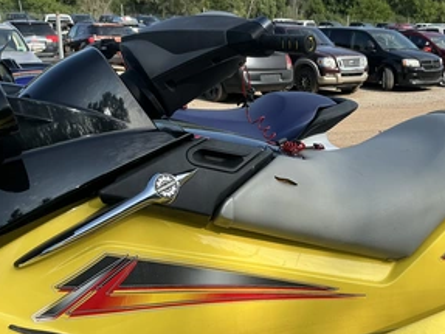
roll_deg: -3.8
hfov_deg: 47.3
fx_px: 501
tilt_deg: -18.3
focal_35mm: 39
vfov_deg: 36.5
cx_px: 288
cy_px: 219
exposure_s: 1/1098
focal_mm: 3
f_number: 1.8
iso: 25
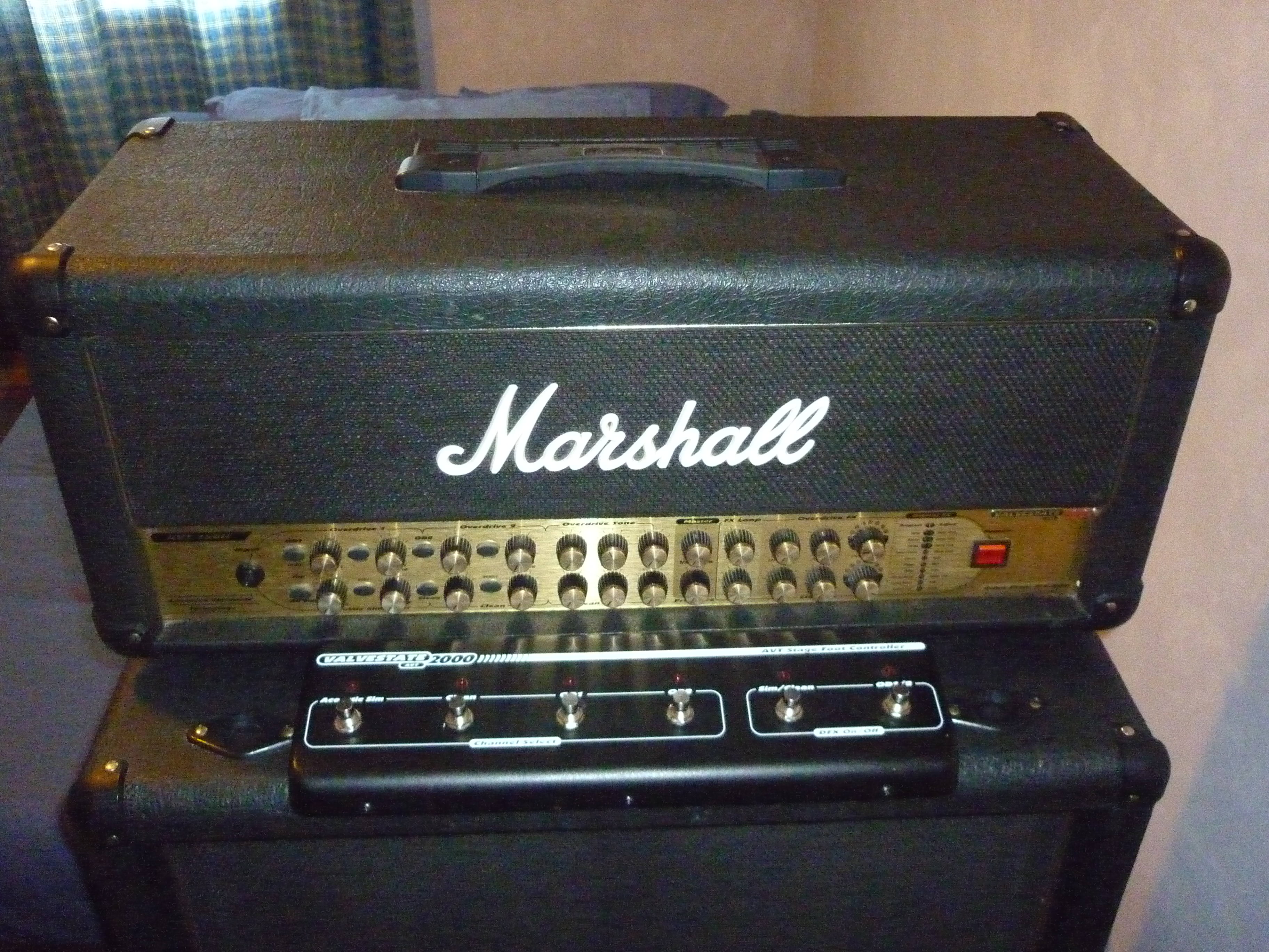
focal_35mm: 33
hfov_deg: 55.4
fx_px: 1210
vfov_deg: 42.9
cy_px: 476
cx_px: 634
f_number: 2.8
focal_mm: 5.5
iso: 1600
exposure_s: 1/30
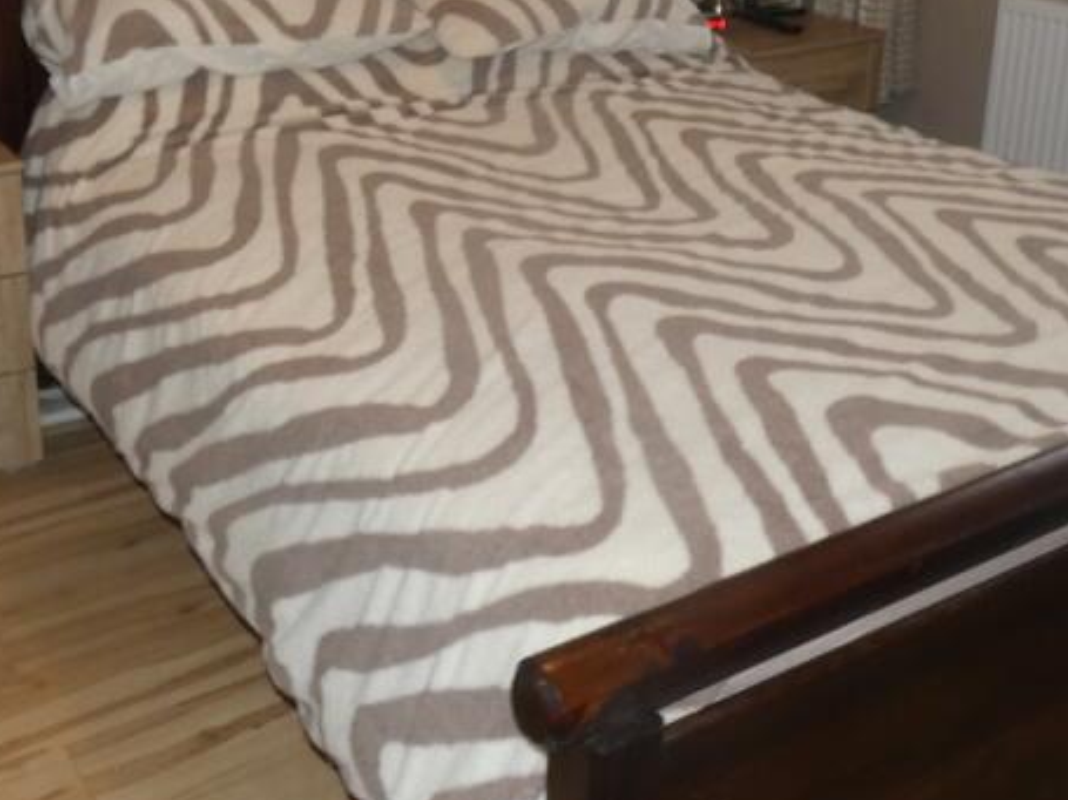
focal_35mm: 45
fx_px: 1388
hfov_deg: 42.1
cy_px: 160
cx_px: 547
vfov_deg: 31.3
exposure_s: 1/60
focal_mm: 3.6
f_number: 2.8
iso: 200
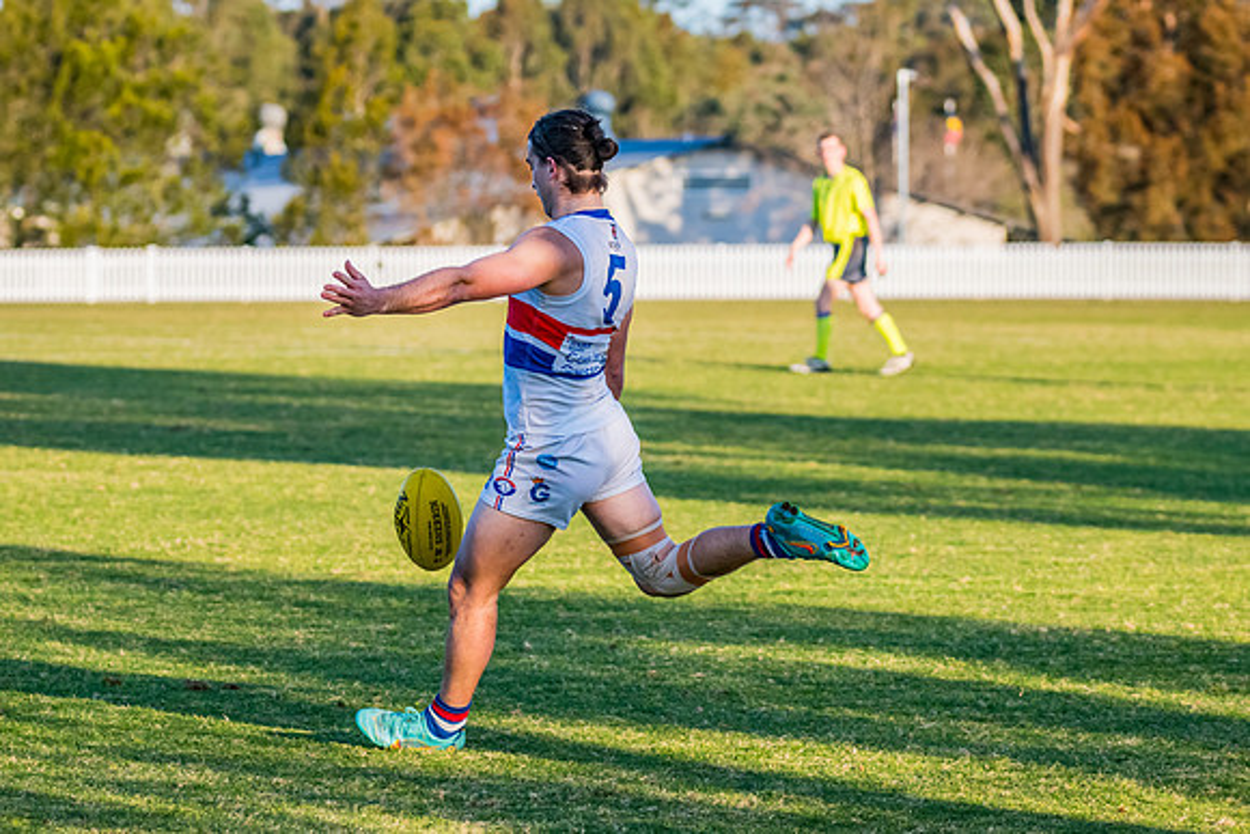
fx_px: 7285
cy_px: 408
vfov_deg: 6.6
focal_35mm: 210
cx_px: 544
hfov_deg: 9.8
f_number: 5.6
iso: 800
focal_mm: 170
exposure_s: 1/1600
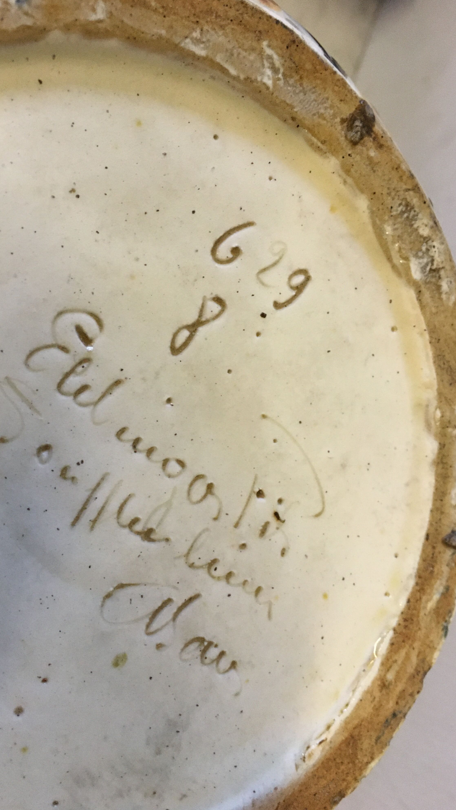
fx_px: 688
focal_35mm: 32
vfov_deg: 61.0
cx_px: 162
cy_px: 406
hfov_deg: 36.4
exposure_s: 1/17
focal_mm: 4.15
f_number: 2.2
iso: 200
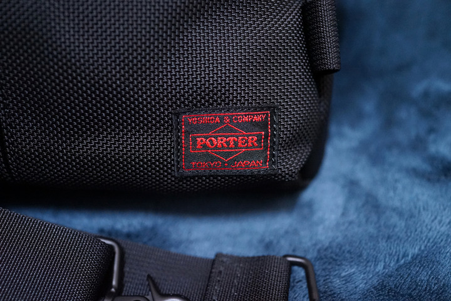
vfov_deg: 37.9
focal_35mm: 35
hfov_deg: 54.4
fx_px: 438
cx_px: 226
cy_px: 150
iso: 6400
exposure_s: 1/40
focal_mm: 35
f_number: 3.5
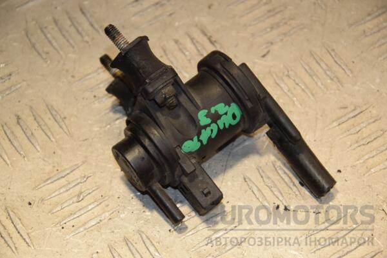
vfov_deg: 9.3
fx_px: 1580
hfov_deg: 14.0
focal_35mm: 147
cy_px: 129
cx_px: 194
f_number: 6.3
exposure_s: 1/200
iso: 800
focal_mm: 98
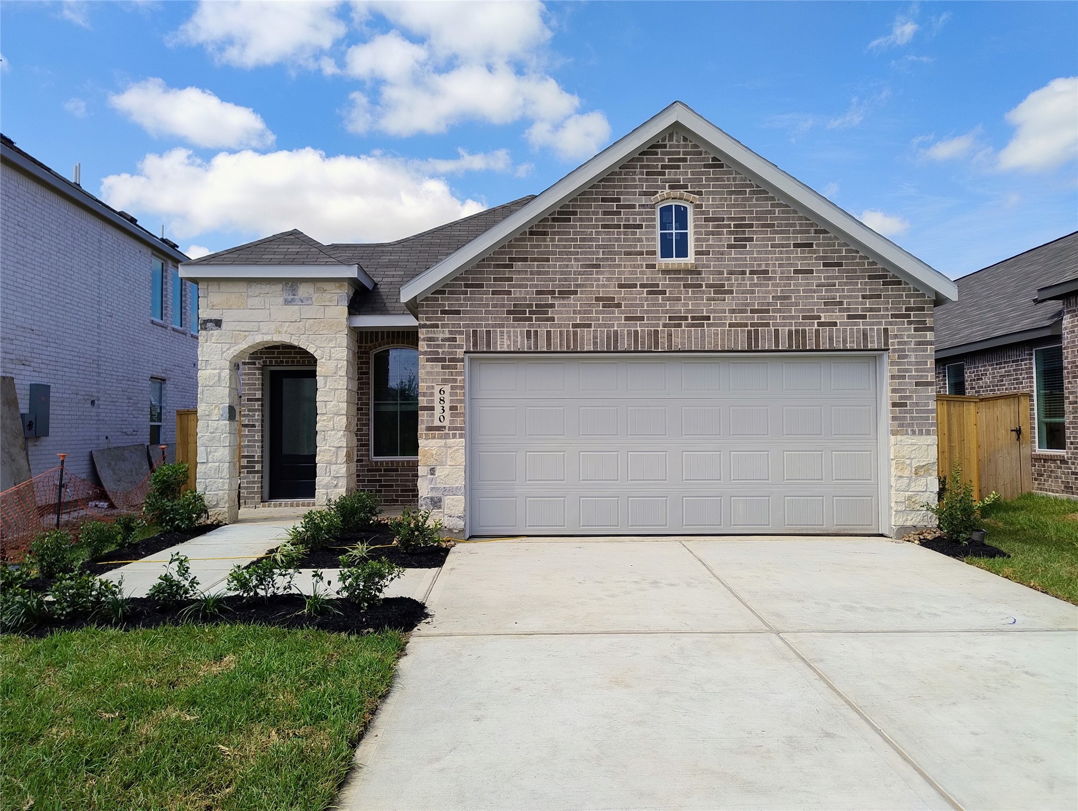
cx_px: 539
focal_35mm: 24
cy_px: 406
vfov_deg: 56.9
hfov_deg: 71.5
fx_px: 748
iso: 101
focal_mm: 5.56
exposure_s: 1/1301
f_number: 1.8
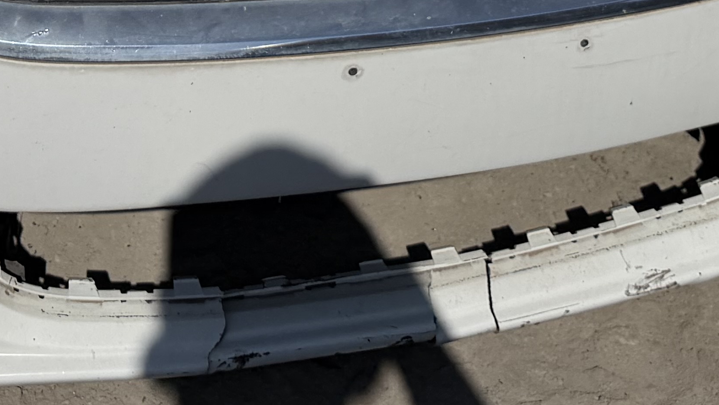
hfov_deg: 23.5
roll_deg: -0.8
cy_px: -439
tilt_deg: -26.1
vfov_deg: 11.8
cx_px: 201
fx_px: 1716
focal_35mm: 90
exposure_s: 1/22727
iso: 80
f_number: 1.78
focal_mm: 6.76
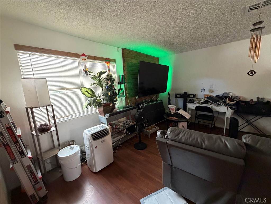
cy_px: 102
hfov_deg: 102.1
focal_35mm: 14
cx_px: 136
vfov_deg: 85.7
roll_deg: +2.9
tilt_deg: -9.7
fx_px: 110
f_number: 2.2
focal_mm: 2.22
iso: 800
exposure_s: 1/60
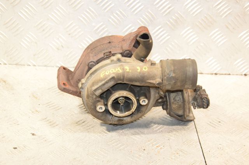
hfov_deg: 28.1
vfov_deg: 18.9
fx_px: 498
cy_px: 82
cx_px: 124
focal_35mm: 72
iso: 1600
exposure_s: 1/160
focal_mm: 48
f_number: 5.6
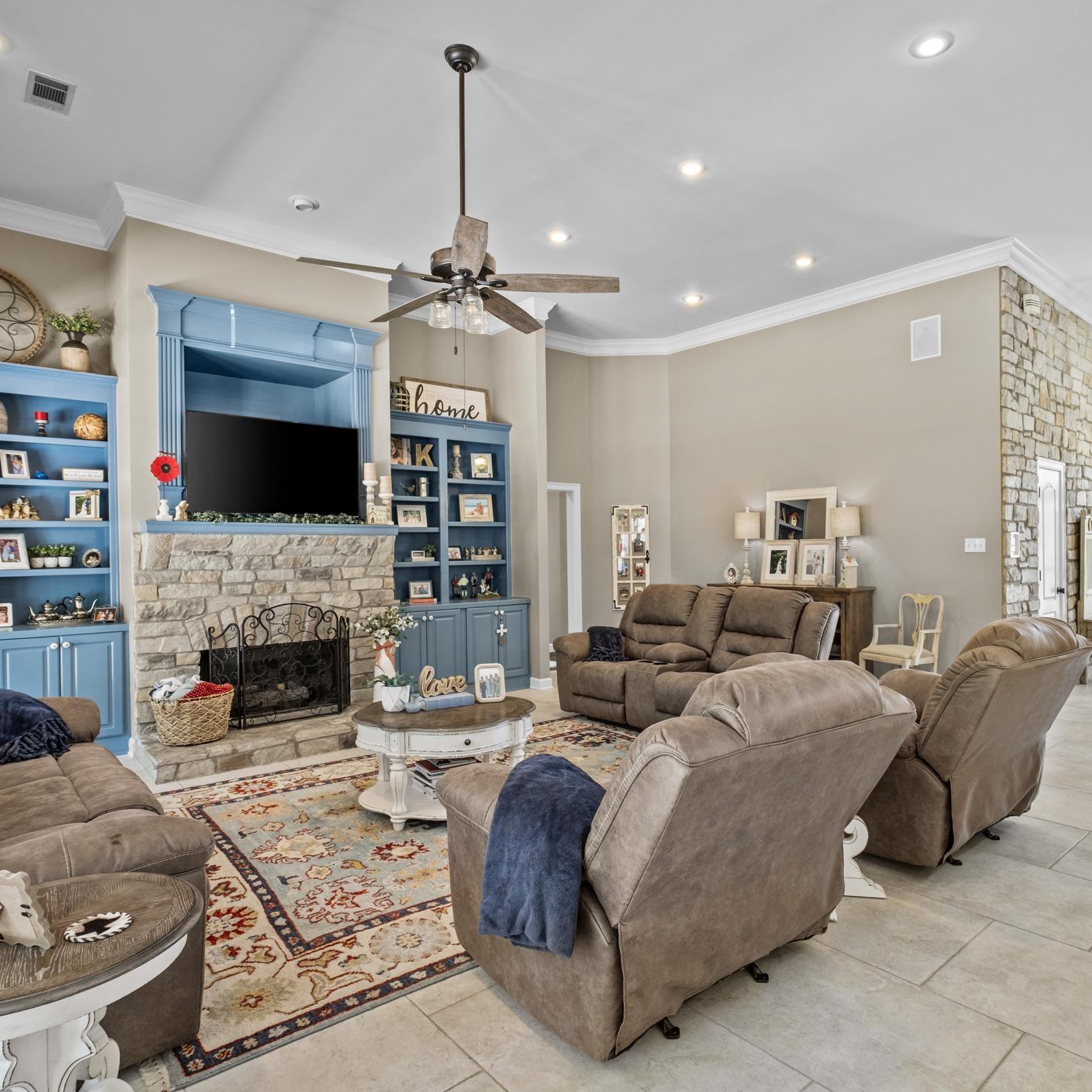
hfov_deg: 74.5
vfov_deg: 74.8
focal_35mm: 20
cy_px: 557
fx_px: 714
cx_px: 613
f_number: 7.1
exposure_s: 1/2.5
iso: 400
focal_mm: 10
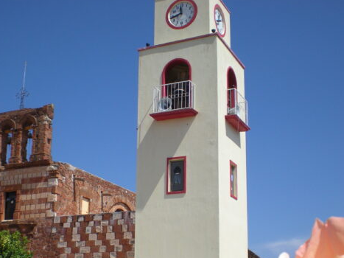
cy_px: 183
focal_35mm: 57
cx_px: 144
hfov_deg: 33.7
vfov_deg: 25.4
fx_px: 566
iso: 64
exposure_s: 1/805
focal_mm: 6.3
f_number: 4.6
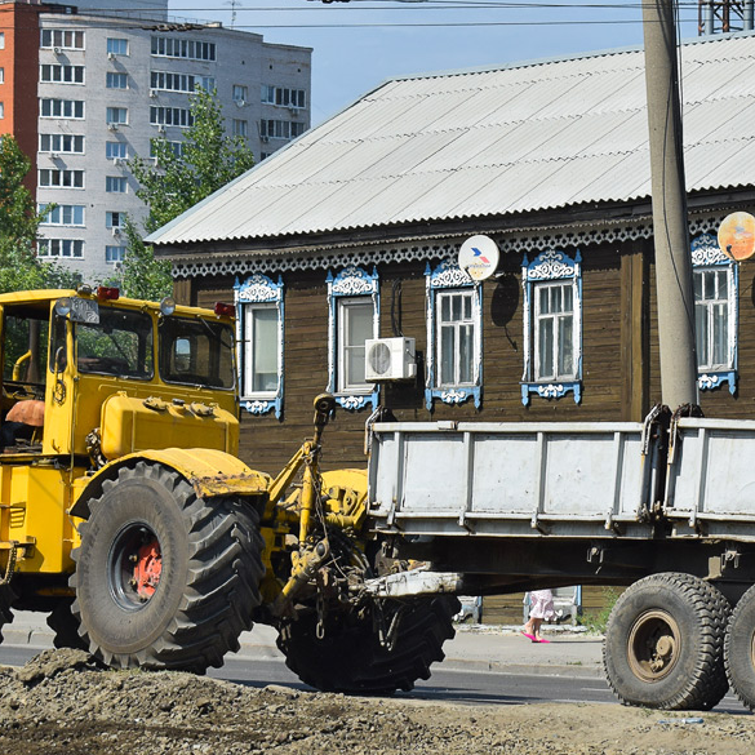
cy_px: 378
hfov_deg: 12.1
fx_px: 3550
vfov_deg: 12.1
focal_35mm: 144
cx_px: 478
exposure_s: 1/800
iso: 200
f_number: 7.1
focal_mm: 55
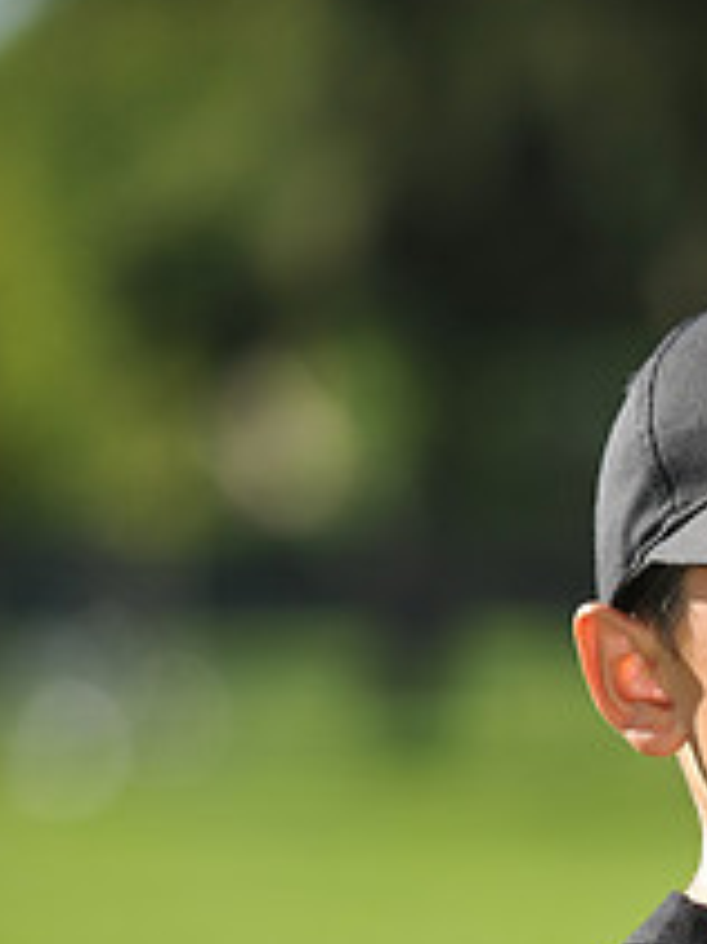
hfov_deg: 3.2
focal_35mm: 463
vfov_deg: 4.3
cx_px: 846
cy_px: 1087
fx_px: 12621
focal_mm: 175
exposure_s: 1/1250
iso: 200
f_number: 4
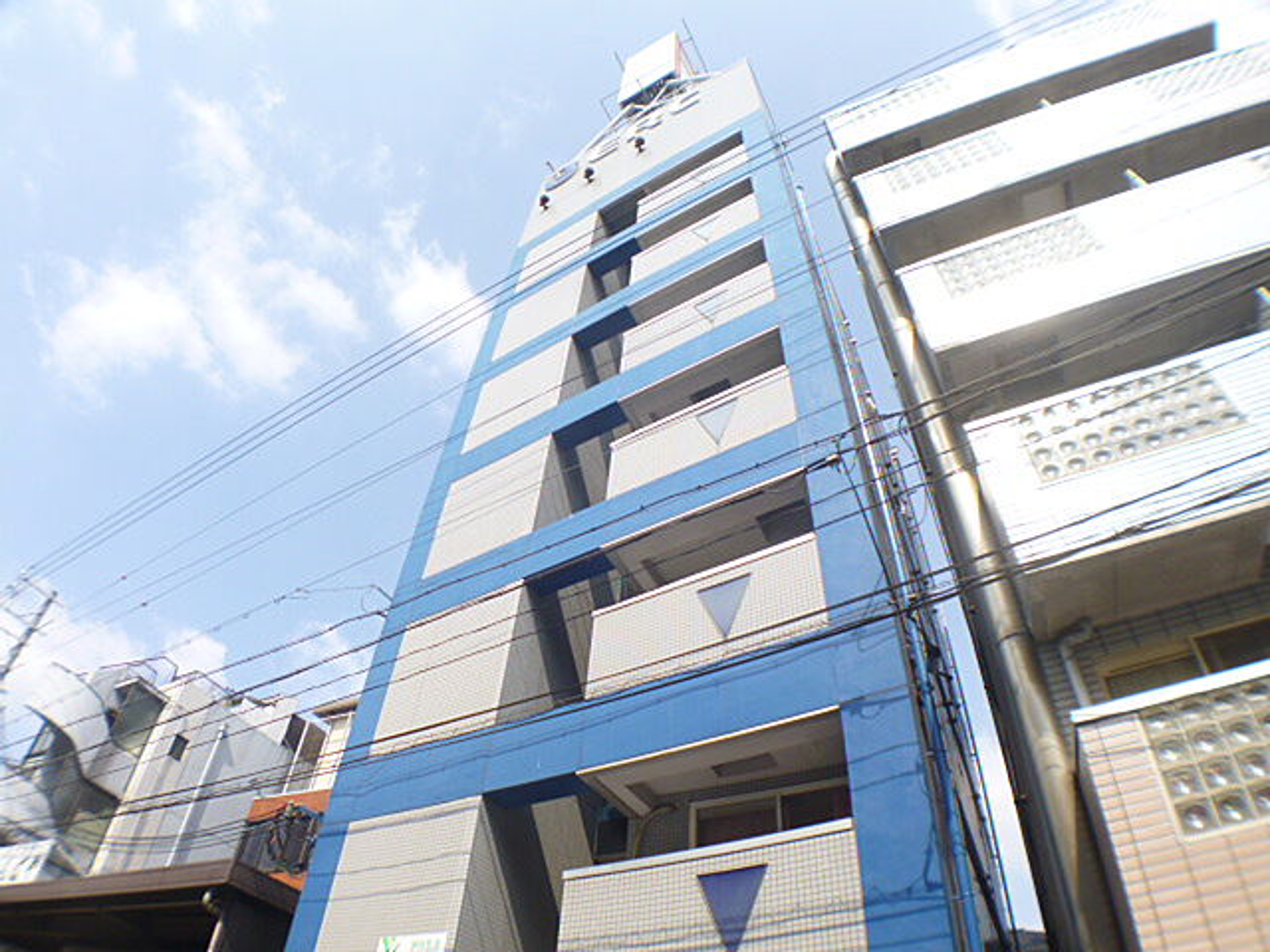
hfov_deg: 56.8
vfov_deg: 44.2
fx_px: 1174
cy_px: 476
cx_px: 635
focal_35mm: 32
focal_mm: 5.7
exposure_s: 1/640
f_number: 2.9
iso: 100
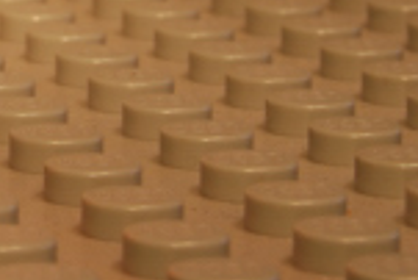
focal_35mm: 349
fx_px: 4057
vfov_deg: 3.9
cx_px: -335
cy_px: -288
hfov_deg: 5.8
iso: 100
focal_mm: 55
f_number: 29
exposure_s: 4
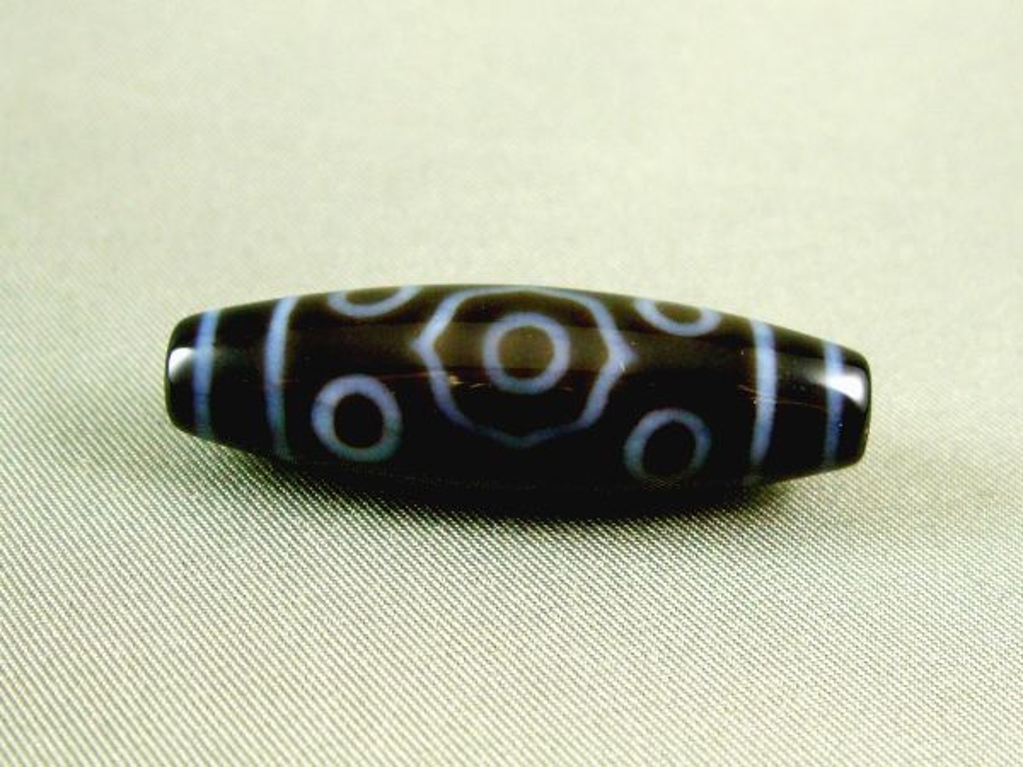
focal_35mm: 38
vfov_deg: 37.7
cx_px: 512
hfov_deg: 49.0
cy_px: 384
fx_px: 1123
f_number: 2.8
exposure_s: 1/60
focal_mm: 7.9
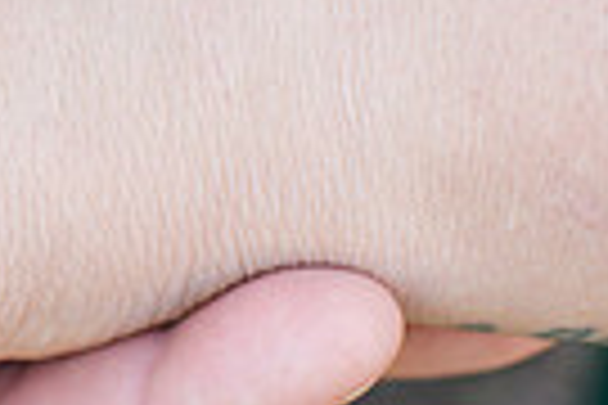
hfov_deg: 13.0
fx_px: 2533
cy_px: -54
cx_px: -306
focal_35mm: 150
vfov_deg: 9.1
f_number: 3.2
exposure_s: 1/320
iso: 400
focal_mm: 35
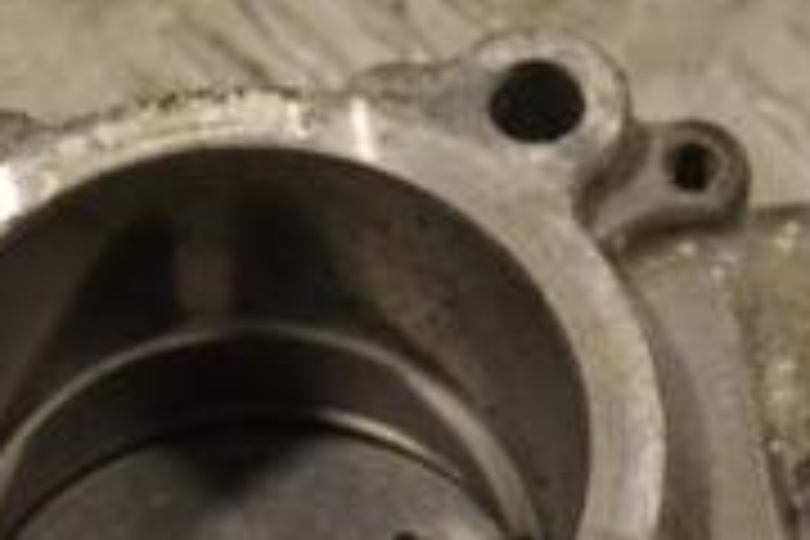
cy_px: 760
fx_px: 4500
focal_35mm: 200
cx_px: 441
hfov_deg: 10.3
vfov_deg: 6.8
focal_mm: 40
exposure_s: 1/400
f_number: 10
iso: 3200
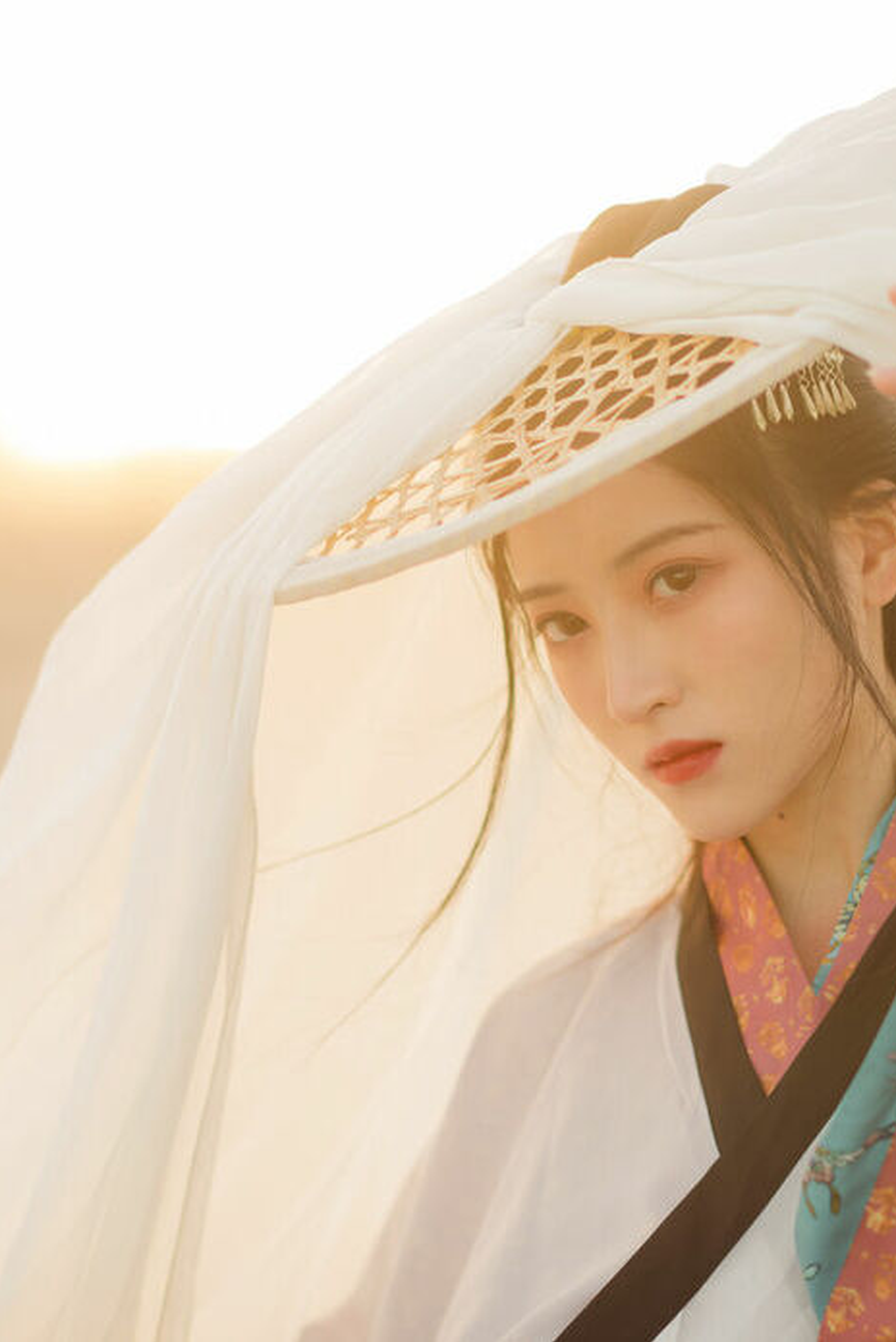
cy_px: 668
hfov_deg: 18.3
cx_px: 655
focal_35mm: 74
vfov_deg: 27.3
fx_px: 2760
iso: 200
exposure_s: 1/320
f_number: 2
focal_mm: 50
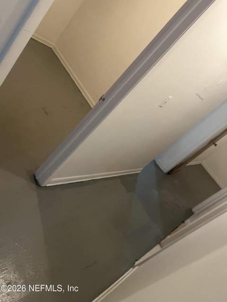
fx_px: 227
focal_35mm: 26
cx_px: 114
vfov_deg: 67.3
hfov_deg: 53.1
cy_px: 151
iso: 250
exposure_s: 1/60
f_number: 1.6
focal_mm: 5.1
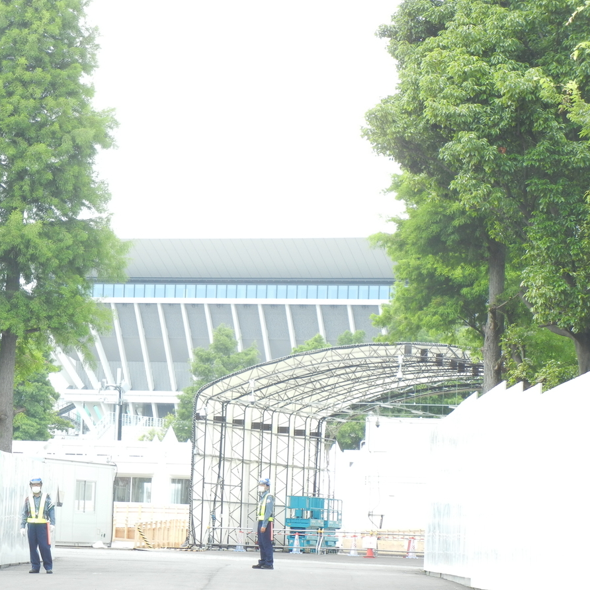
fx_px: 2661
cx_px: 200
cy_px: 293
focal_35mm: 138
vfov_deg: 12.7
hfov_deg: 12.6
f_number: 4.6
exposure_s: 1/115
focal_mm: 20.9
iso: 160
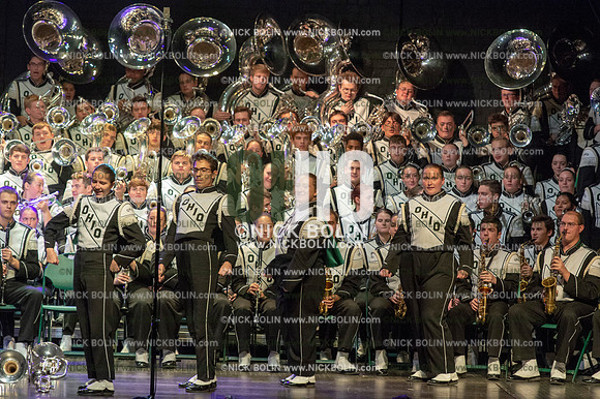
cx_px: 300
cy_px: 200
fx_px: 3664
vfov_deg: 6.2
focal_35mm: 220
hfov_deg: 9.4
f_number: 7.1
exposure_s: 1/200
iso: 8000
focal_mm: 220
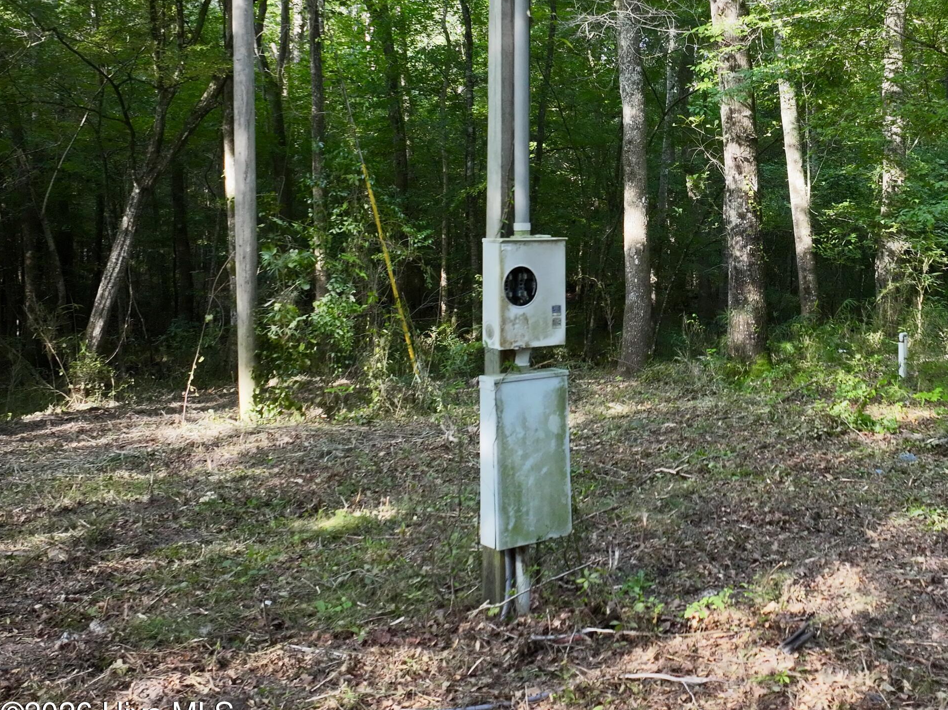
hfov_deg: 46.6
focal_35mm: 38
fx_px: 1040
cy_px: 202
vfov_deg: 37.0
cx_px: 748
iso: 410
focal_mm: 12.29
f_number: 2.8
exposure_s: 1/15
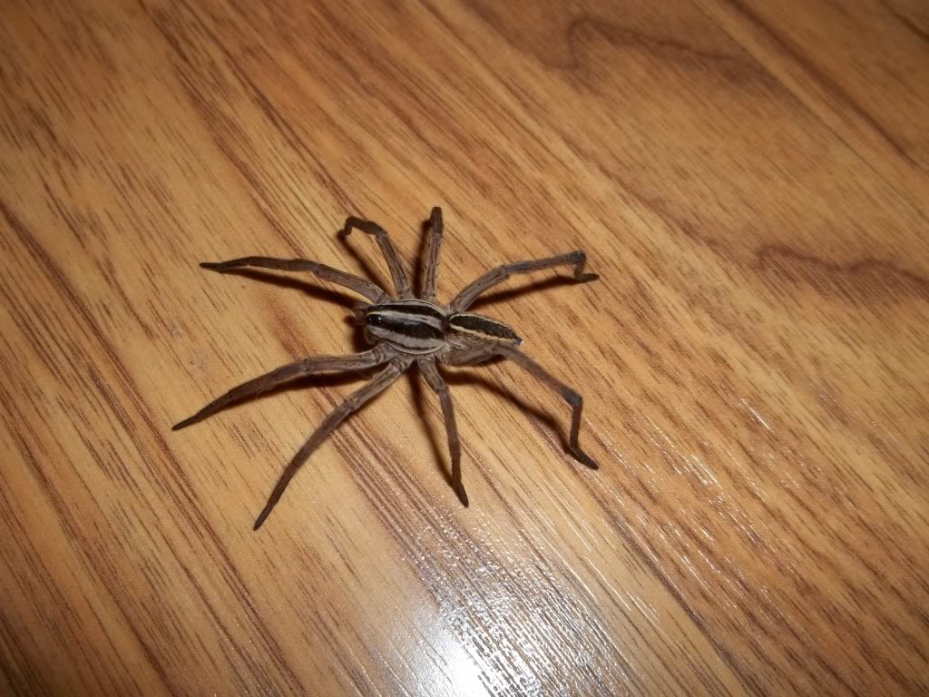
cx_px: 464
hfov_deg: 55.4
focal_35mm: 33
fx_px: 886
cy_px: 348
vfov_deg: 42.9
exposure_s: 1/30
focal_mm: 5.9
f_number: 3.3
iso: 64
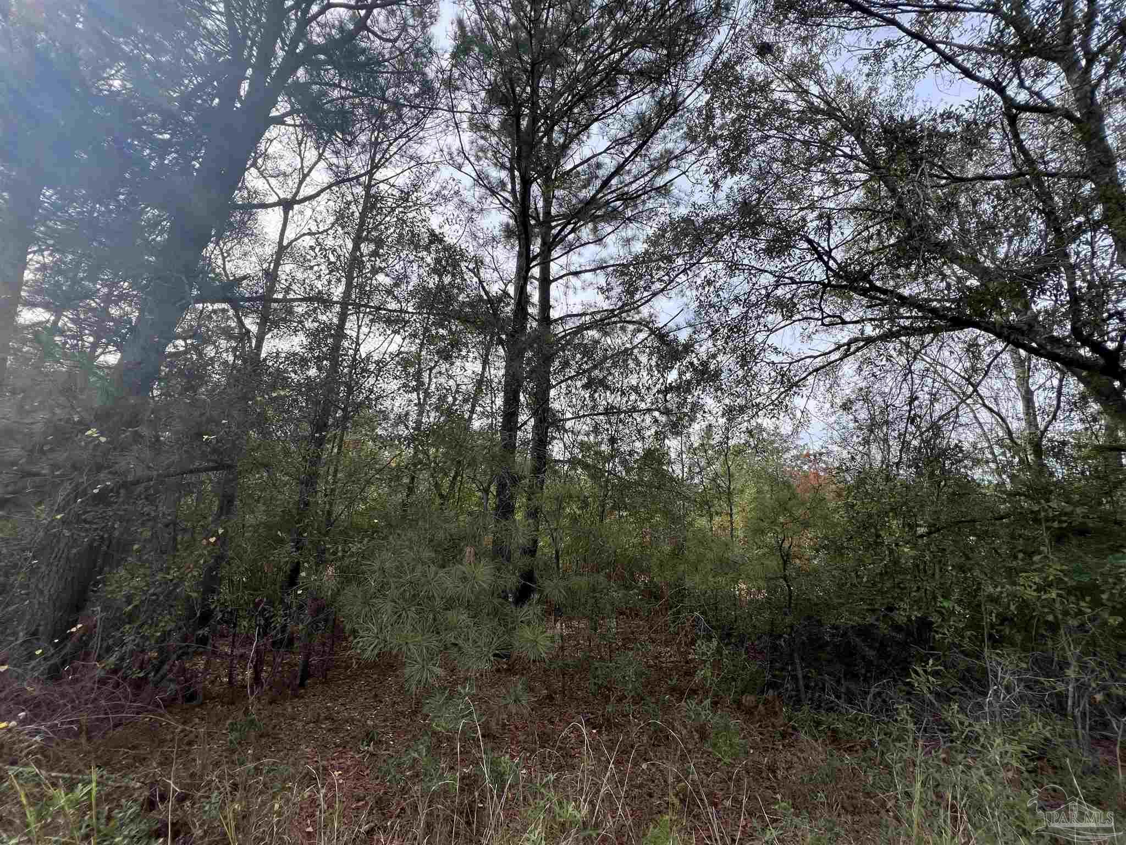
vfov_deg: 89.9
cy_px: 422
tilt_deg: +10.0
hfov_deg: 106.2
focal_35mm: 13
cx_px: 563
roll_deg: -2.6
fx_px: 423
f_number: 1.8
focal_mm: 1.57
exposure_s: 1/694
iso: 32
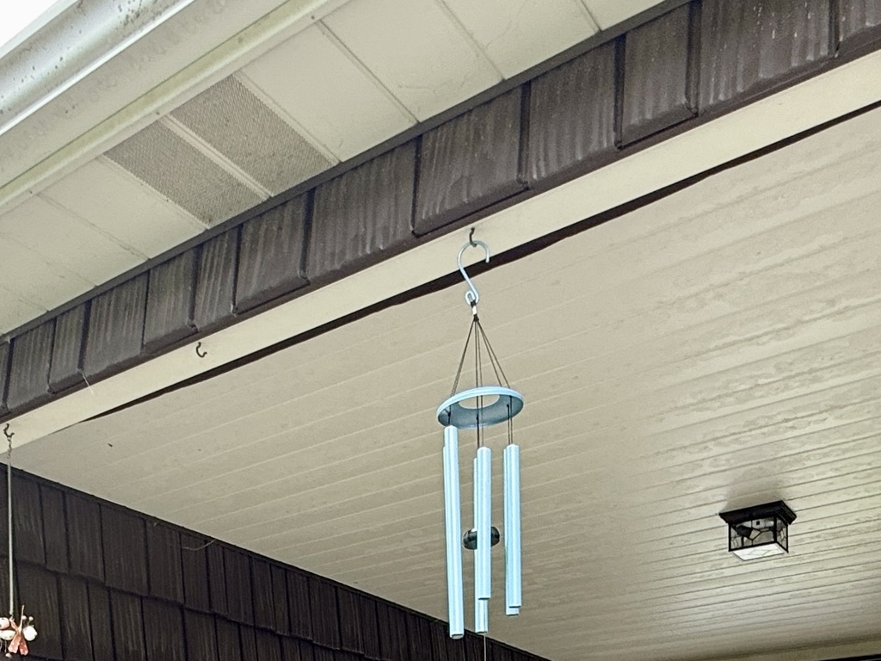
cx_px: 337
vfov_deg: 28.0
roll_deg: +0.4
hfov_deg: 44.5
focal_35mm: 42
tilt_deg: -0.1
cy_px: 876
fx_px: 1069
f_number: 2.2
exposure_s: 1/115
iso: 50
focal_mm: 2.22
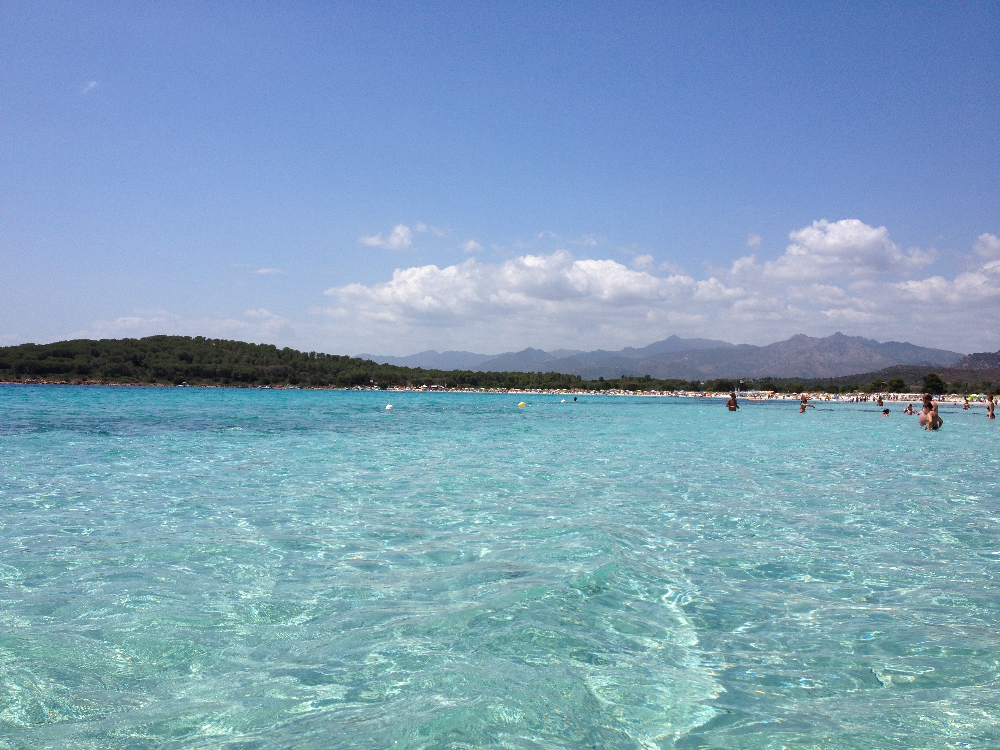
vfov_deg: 40.7
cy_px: 375
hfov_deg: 52.6
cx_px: 500
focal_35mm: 35
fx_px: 1011
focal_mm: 4.28
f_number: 2.4
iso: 50
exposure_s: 1/3067
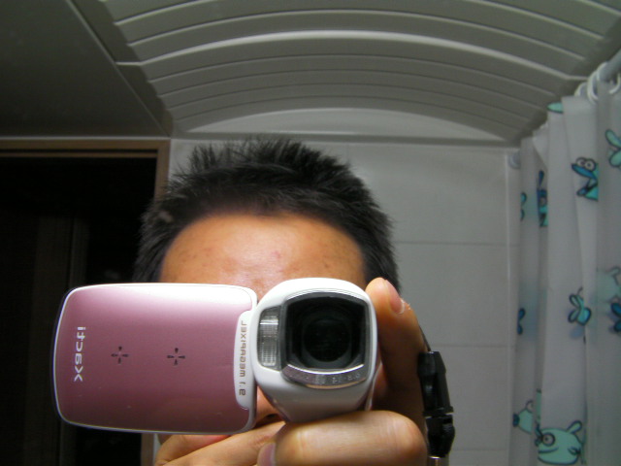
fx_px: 682
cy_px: 233
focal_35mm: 38
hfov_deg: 49.0
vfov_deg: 37.7
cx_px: 310
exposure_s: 1/30
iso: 117
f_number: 3.5
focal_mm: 6.8
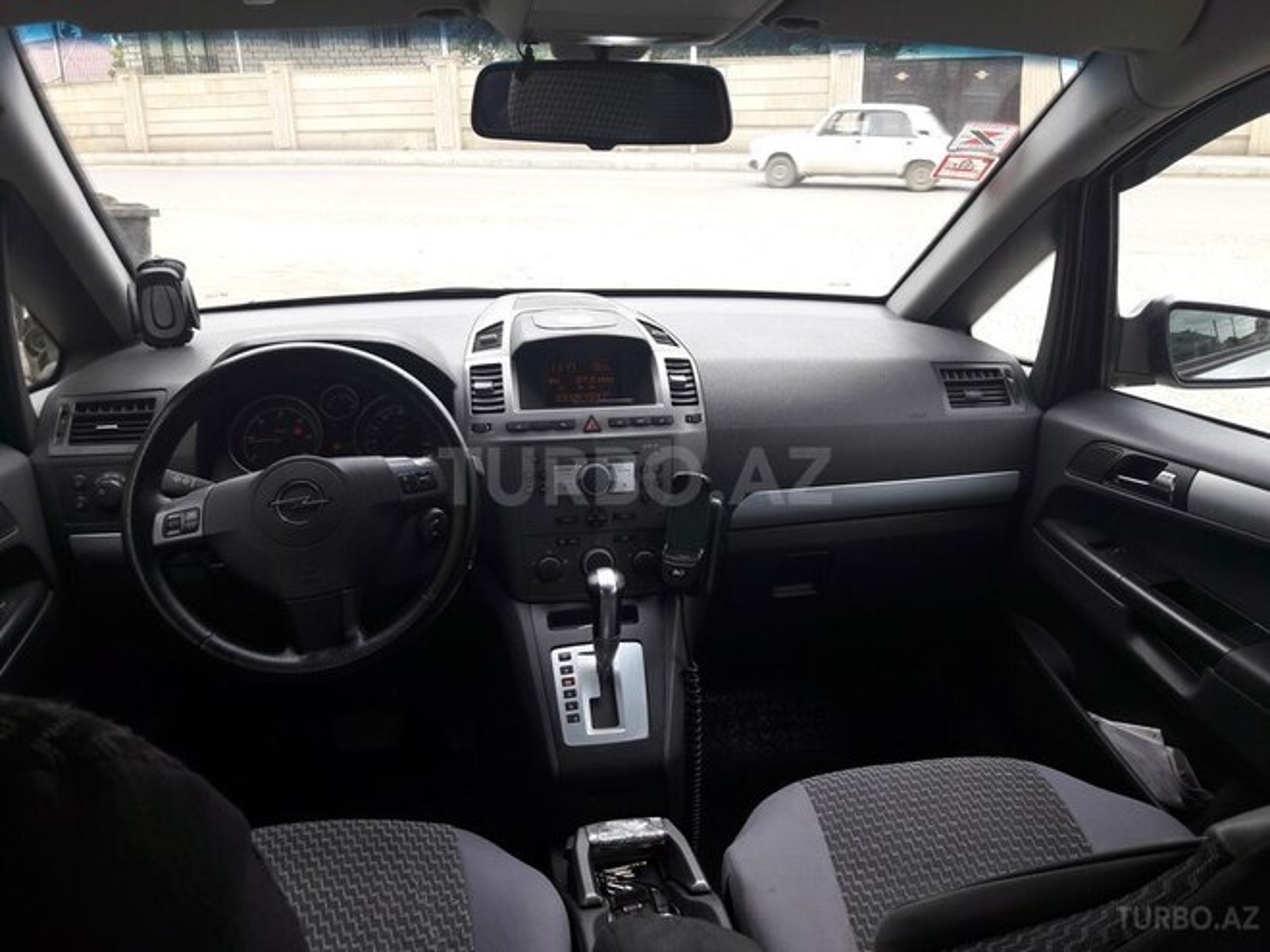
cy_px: 476
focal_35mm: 28
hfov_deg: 63.4
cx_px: 635
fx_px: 1027
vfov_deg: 49.7
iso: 40
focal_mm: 3.7
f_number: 1.9
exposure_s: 1/119
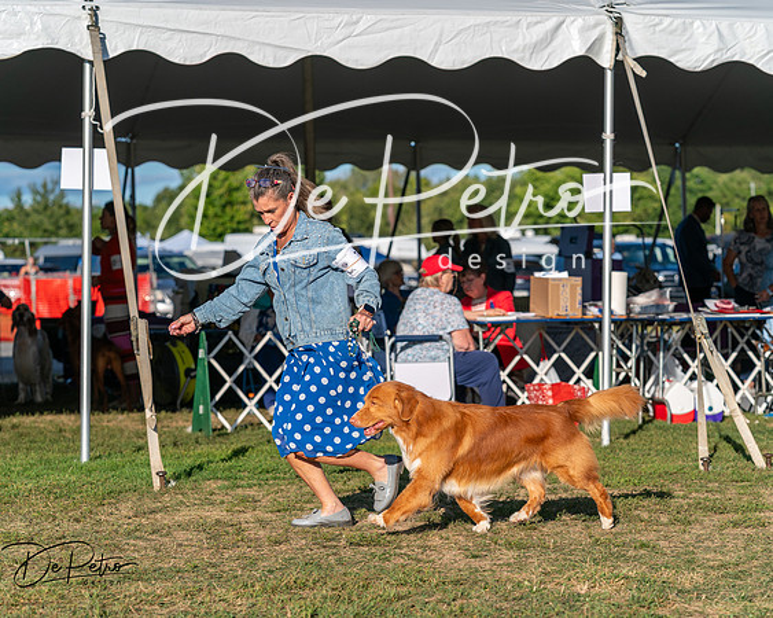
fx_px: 2524
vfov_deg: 14.0
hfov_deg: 17.4
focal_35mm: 110
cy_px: 309
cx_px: 386
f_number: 4.5
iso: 100
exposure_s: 1/1250
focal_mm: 98
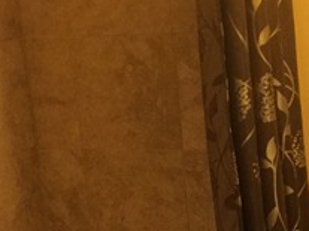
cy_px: 159
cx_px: 252
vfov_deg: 15.3
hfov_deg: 20.2
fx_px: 856
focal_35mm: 96
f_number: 2.4
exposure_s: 1/15
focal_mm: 3.3
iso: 320
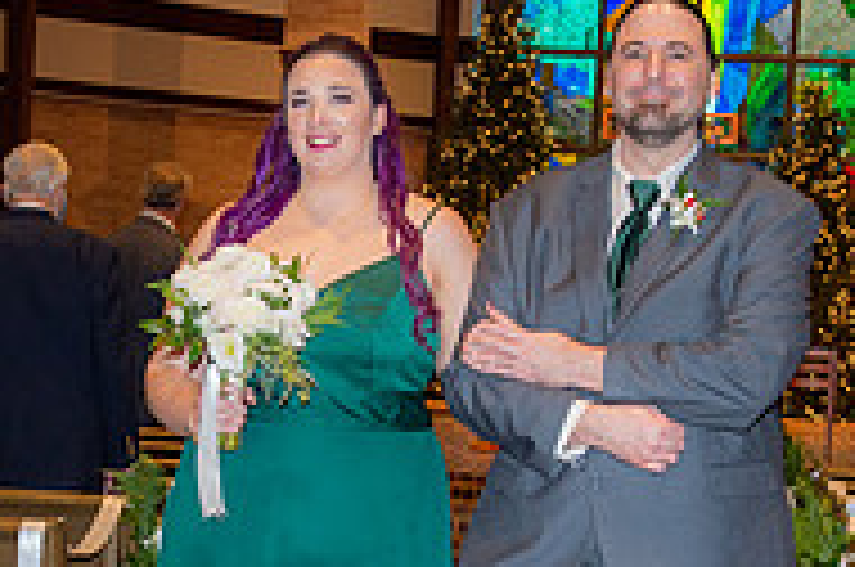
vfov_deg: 11.5
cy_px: 684
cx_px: 333
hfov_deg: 17.7
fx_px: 2750
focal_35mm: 116
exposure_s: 1/125
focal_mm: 38
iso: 1600
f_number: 5.6
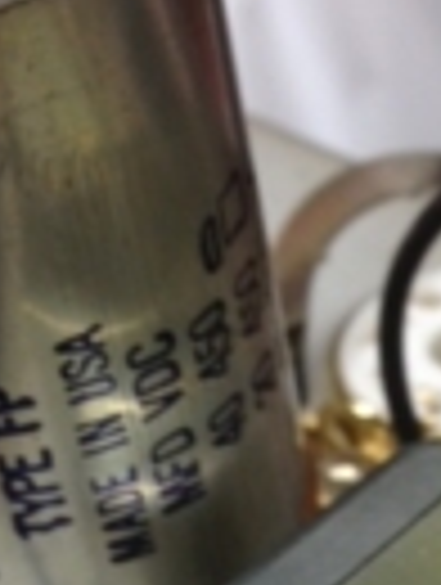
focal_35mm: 114
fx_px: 1930
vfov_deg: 16.2
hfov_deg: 12.7
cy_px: 796
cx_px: 526
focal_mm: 4.13
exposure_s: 1/24
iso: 50
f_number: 2.4
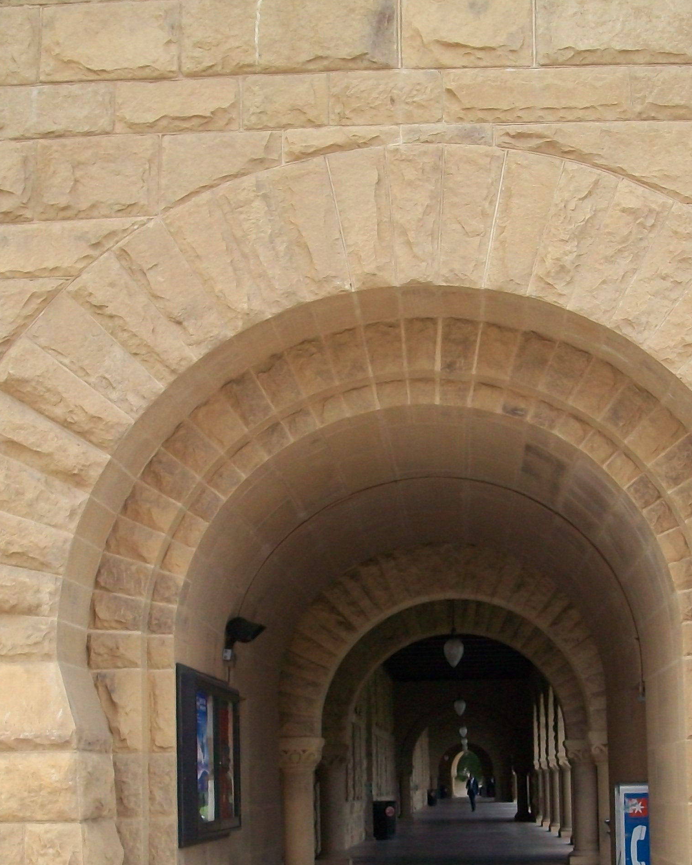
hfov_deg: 24.9
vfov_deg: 30.7
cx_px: 439
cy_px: 584
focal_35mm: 61
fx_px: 1562
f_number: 2.8
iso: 80
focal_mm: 5.7
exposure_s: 1/500
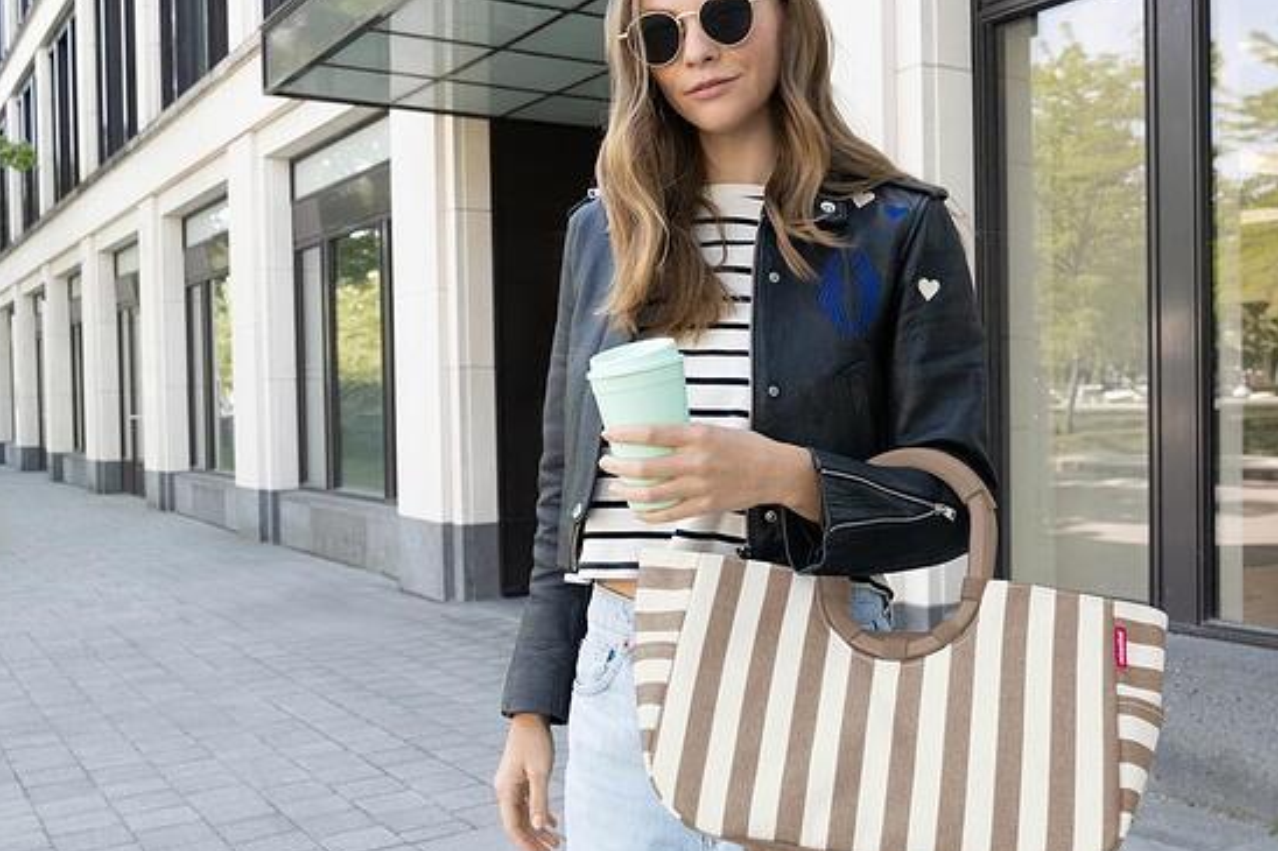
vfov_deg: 35.0
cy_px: 436
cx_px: 724
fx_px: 1349
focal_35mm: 38
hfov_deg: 50.6
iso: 2500
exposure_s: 1/1250
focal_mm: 24
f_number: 5.6
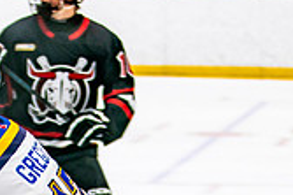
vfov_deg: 4.8
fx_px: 2285
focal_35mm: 281
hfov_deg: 7.3
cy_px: 294
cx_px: 118
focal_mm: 70
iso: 400
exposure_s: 1/640
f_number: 2.8
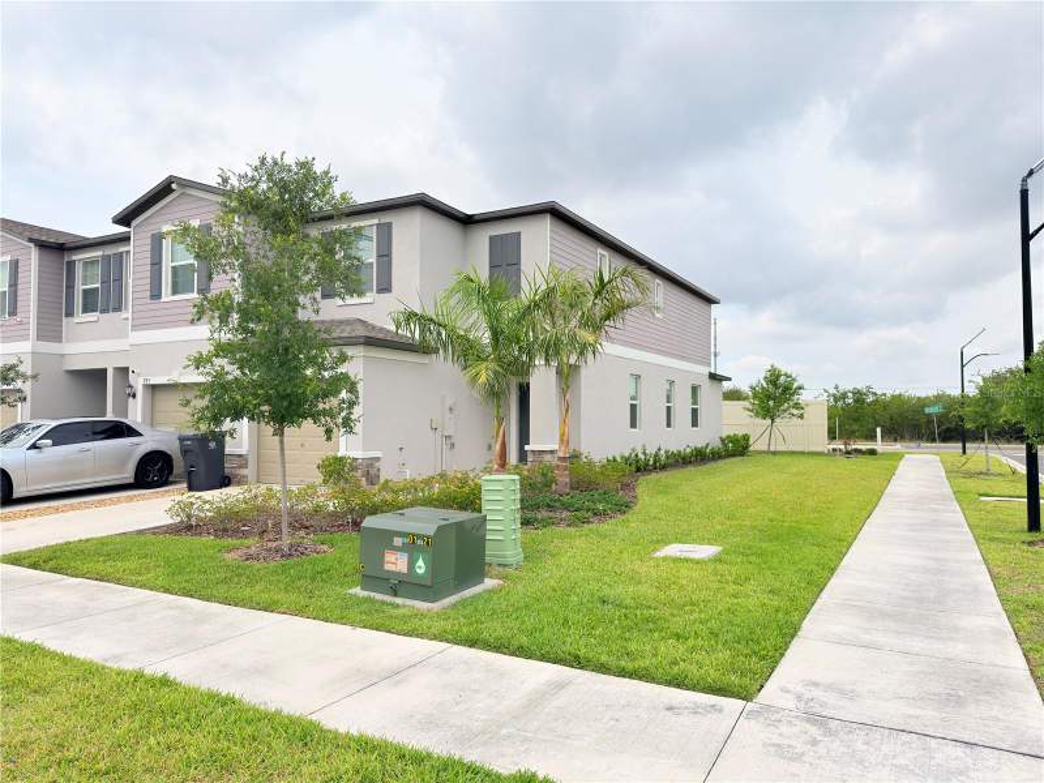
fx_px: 724
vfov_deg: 56.8
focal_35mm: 24
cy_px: 392
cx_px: 522
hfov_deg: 71.6
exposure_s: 1/6173
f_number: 1.78
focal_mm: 6.76
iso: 80
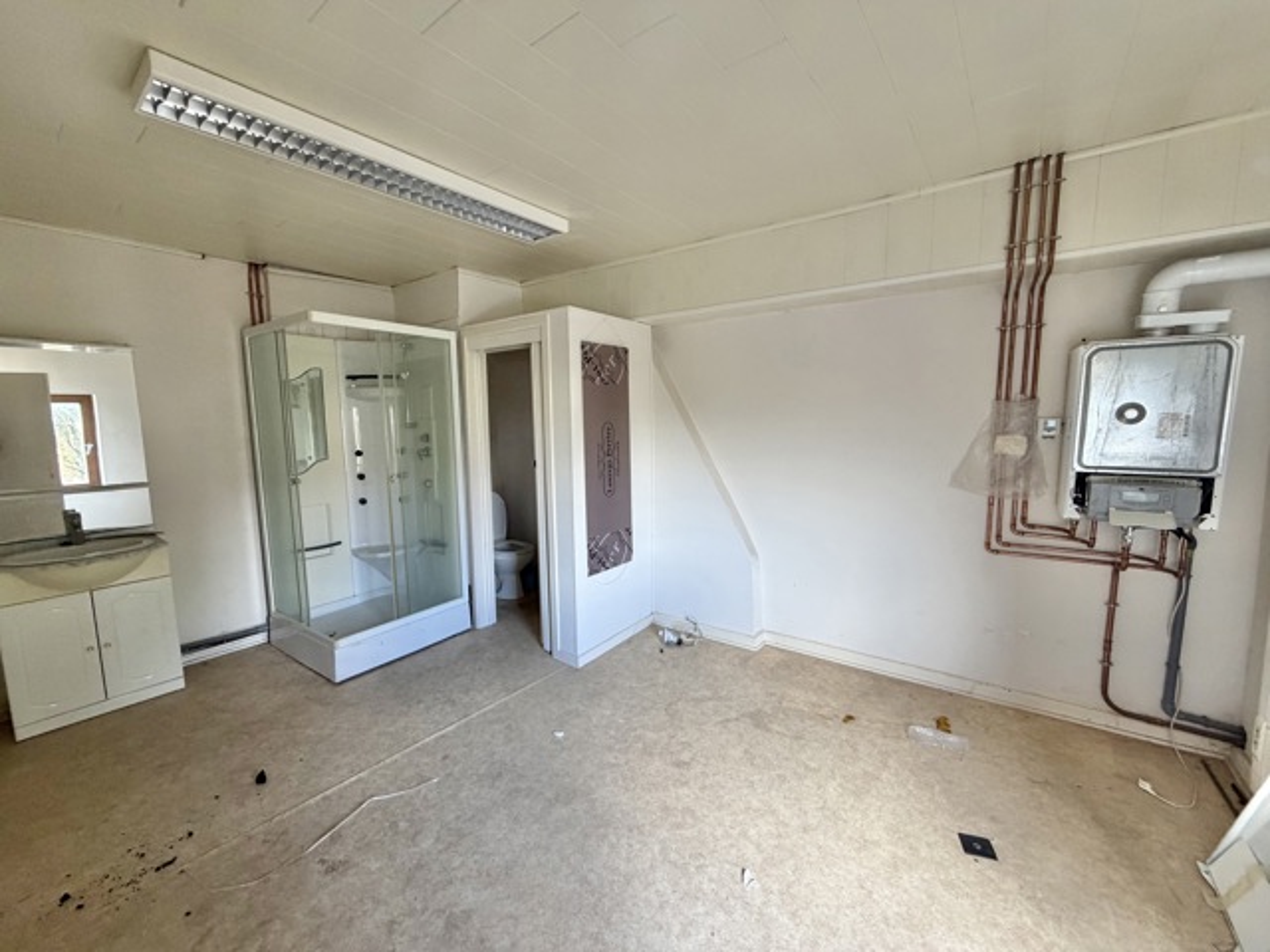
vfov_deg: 85.7
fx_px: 514
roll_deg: +1.4
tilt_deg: -7.1
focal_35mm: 14
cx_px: 635
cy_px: 476
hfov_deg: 102.1
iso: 320
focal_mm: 2.22
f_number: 2.2
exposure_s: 1/112
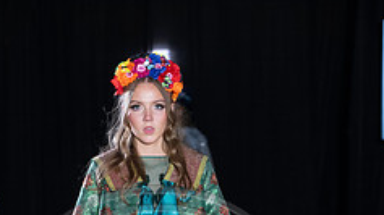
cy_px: 348
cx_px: 157
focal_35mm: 243
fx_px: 2473
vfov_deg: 4.9
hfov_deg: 8.9
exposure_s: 1/160
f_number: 6.3
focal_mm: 122
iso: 1000
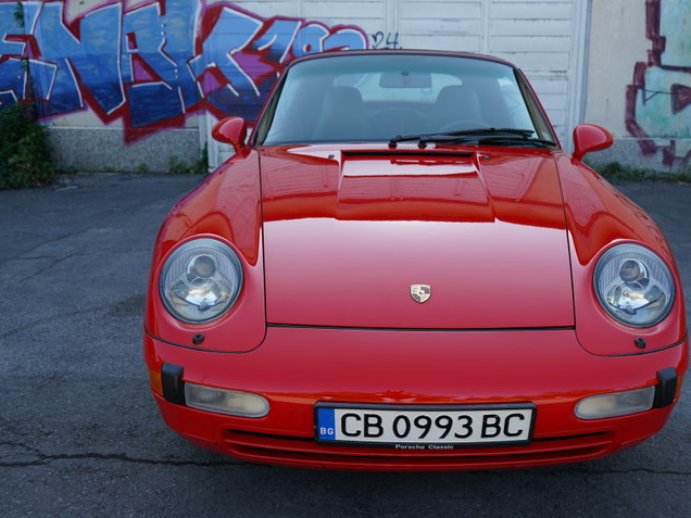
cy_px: 258
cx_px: 403
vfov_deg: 39.7
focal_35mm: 36
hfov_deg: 51.1
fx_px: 719
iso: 100
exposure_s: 1/160
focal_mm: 31
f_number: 4
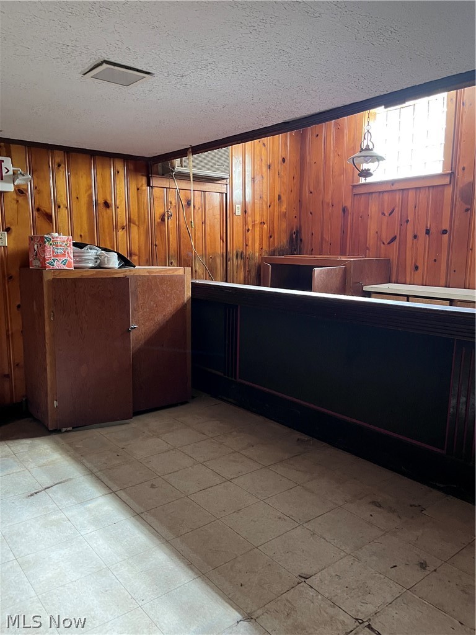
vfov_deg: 67.3
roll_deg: +0.6
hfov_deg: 53.1
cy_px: 318
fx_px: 477
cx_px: 238
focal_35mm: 26
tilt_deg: -8.7
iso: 400
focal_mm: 5.1
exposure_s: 1/40
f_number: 1.6
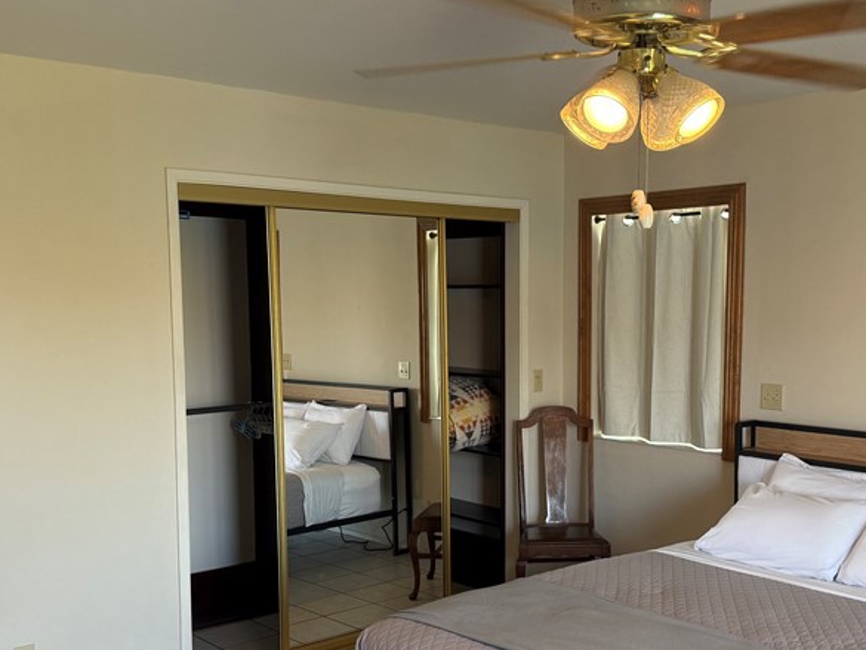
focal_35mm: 42
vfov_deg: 34.2
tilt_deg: -6.1
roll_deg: -0.2
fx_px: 1051
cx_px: 537
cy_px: 413
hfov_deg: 44.4
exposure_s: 1/120
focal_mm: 6.76
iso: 160
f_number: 1.78
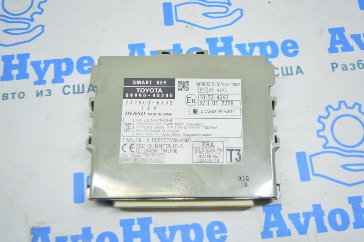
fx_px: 409
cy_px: 121
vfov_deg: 33.0
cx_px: 182
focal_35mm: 40
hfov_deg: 48.0
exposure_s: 1/40
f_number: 4
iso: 400
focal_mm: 27
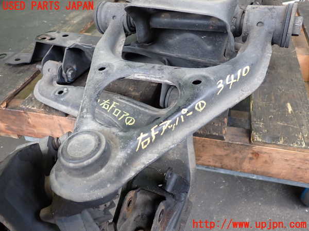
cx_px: 154
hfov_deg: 60.0
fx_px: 268
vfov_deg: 46.8
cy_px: 116
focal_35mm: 30
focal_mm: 5.4
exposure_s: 1/40
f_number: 2.3
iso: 200
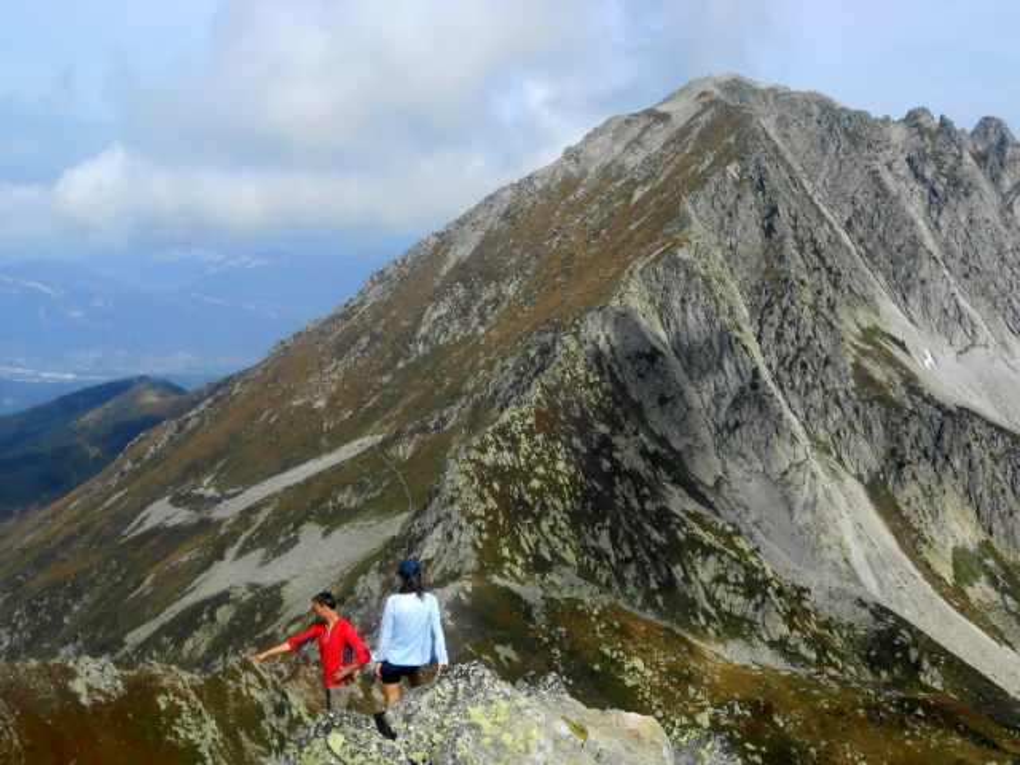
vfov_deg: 29.7
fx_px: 1444
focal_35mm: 49
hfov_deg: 38.9
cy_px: 382
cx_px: 510
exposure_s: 1/640
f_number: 4.8
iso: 80
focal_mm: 8.8
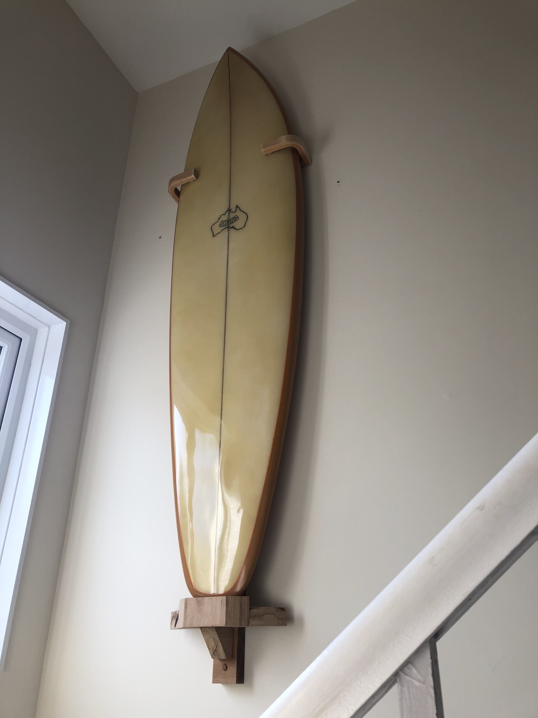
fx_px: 580
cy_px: 359
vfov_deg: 63.4
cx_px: 269
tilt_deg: +27.3
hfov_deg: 49.7
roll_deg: +0.2
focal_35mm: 28
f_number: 1.8
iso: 20
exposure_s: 1/174
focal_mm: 3.99
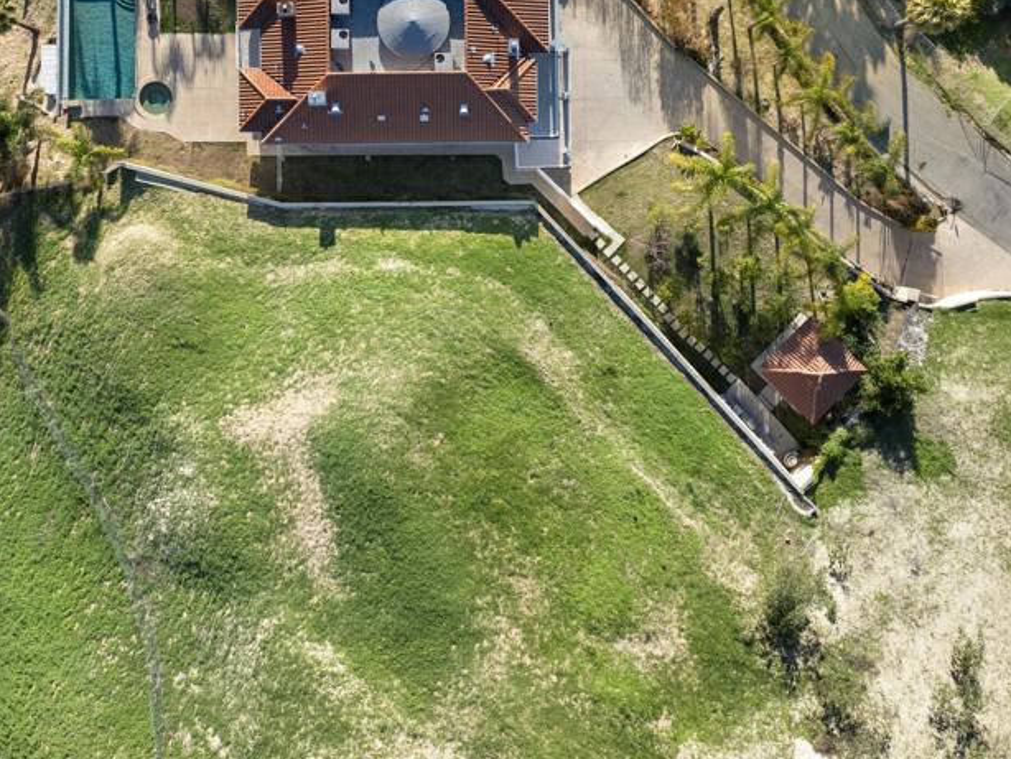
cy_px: 231
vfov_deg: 35.5
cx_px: 433
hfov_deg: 46.6
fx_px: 1169
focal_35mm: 40
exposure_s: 1/400
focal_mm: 12.29
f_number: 2.8
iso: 100
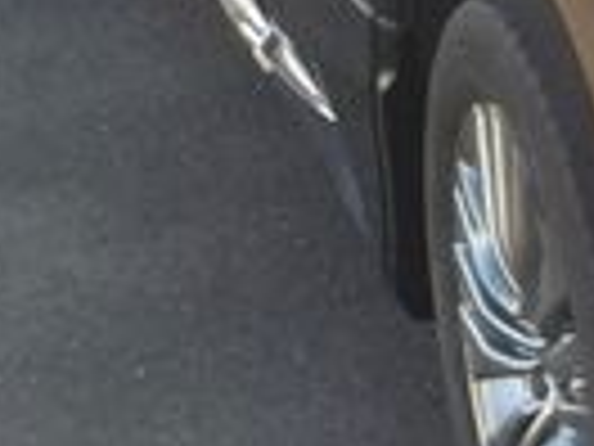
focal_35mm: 145
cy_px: -50
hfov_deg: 11.6
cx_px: 1332
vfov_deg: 10.1
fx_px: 2488
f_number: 3.3
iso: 125
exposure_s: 1/250
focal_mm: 4.1
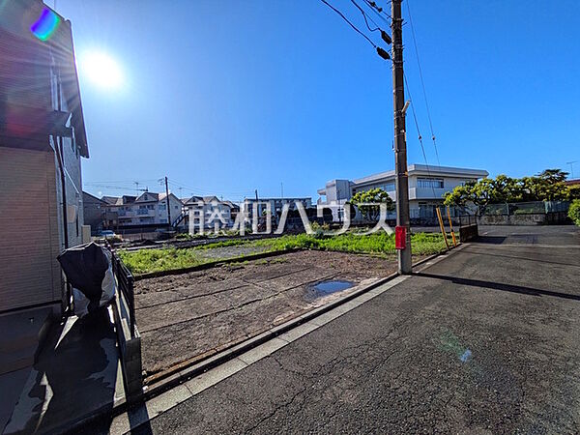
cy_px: 218
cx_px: 290
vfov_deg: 85.7
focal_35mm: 14
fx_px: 235
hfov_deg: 102.1
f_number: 2.2
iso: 53
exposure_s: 1/5348
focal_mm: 1.83
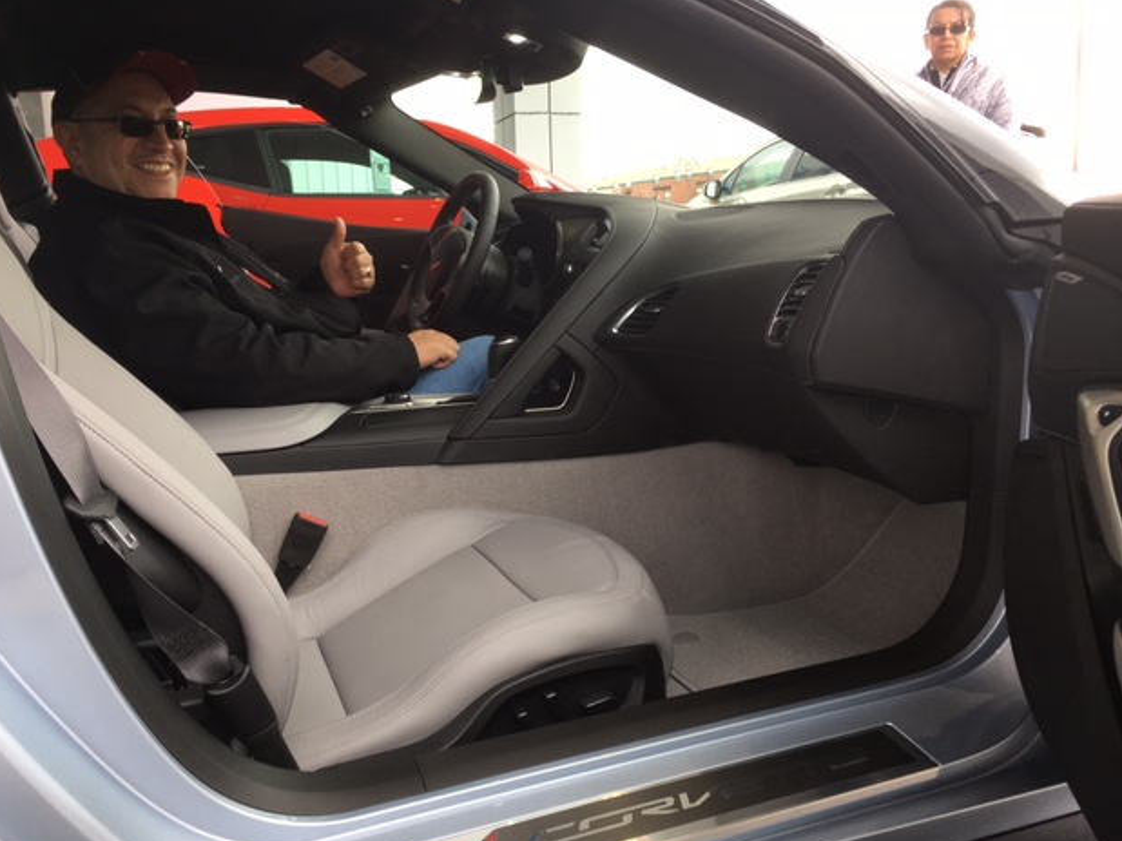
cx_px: 544
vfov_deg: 46.8
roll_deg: +2.5
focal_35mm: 30
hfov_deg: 60.0
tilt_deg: -9.2
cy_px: 430
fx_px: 972
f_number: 2.2
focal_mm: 4.15
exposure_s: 1/120
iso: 32
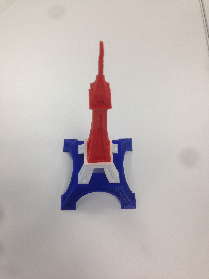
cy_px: 140
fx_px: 266
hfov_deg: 42.9
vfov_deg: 55.4
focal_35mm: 33
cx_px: 104
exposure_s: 1/60
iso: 50
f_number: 2.4
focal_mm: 4.12
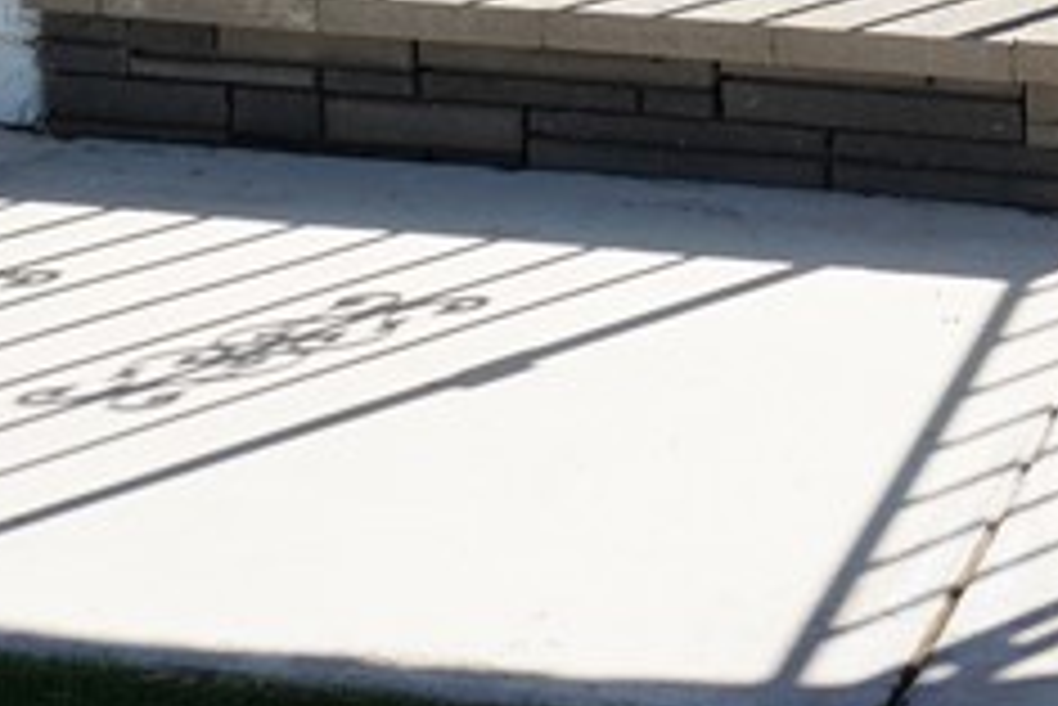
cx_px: 1292
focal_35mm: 111
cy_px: -859
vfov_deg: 10.9
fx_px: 3264
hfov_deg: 17.5
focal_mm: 16
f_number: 5
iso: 100
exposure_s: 1/320
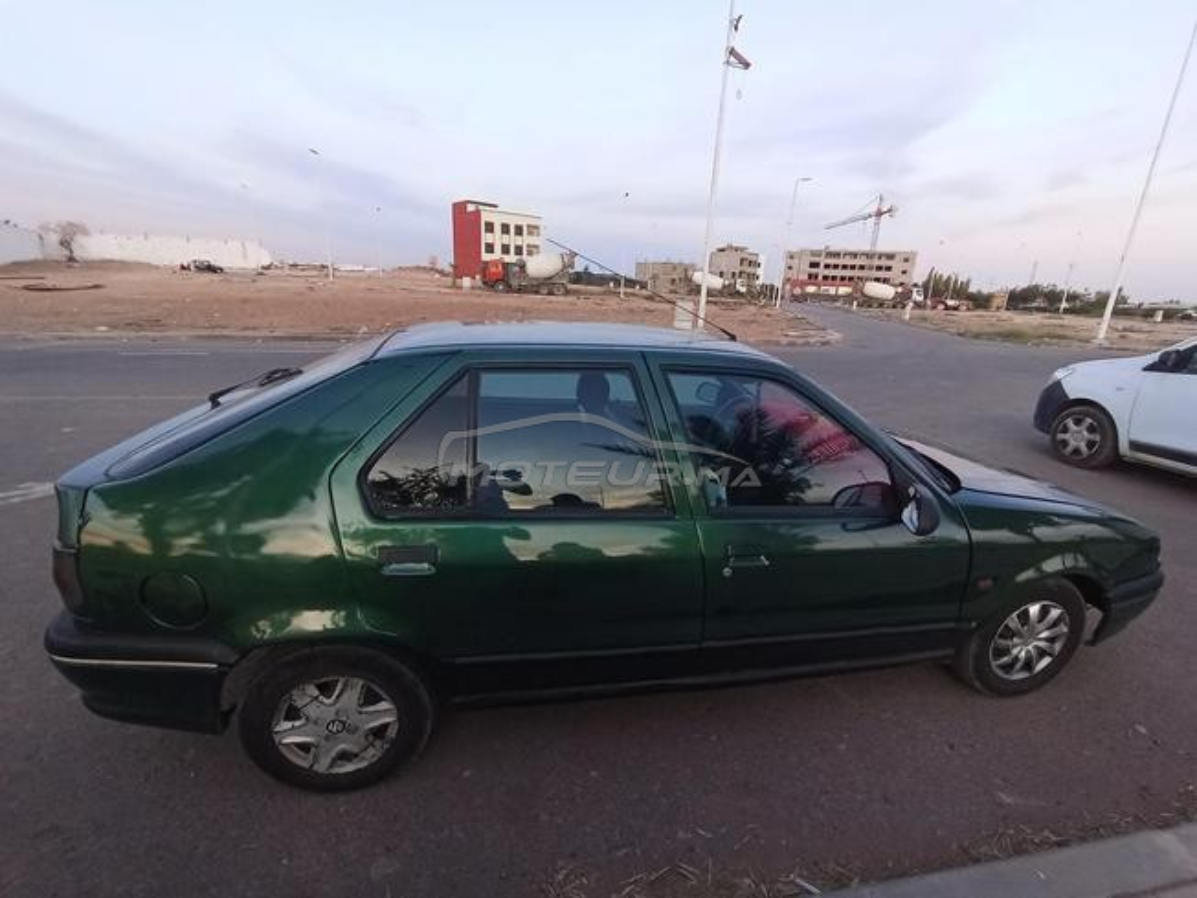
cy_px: 449
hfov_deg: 94.5
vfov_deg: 78.1
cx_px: 598
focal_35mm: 16
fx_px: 553
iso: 169
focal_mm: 1.65
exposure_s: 1/50
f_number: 2.2
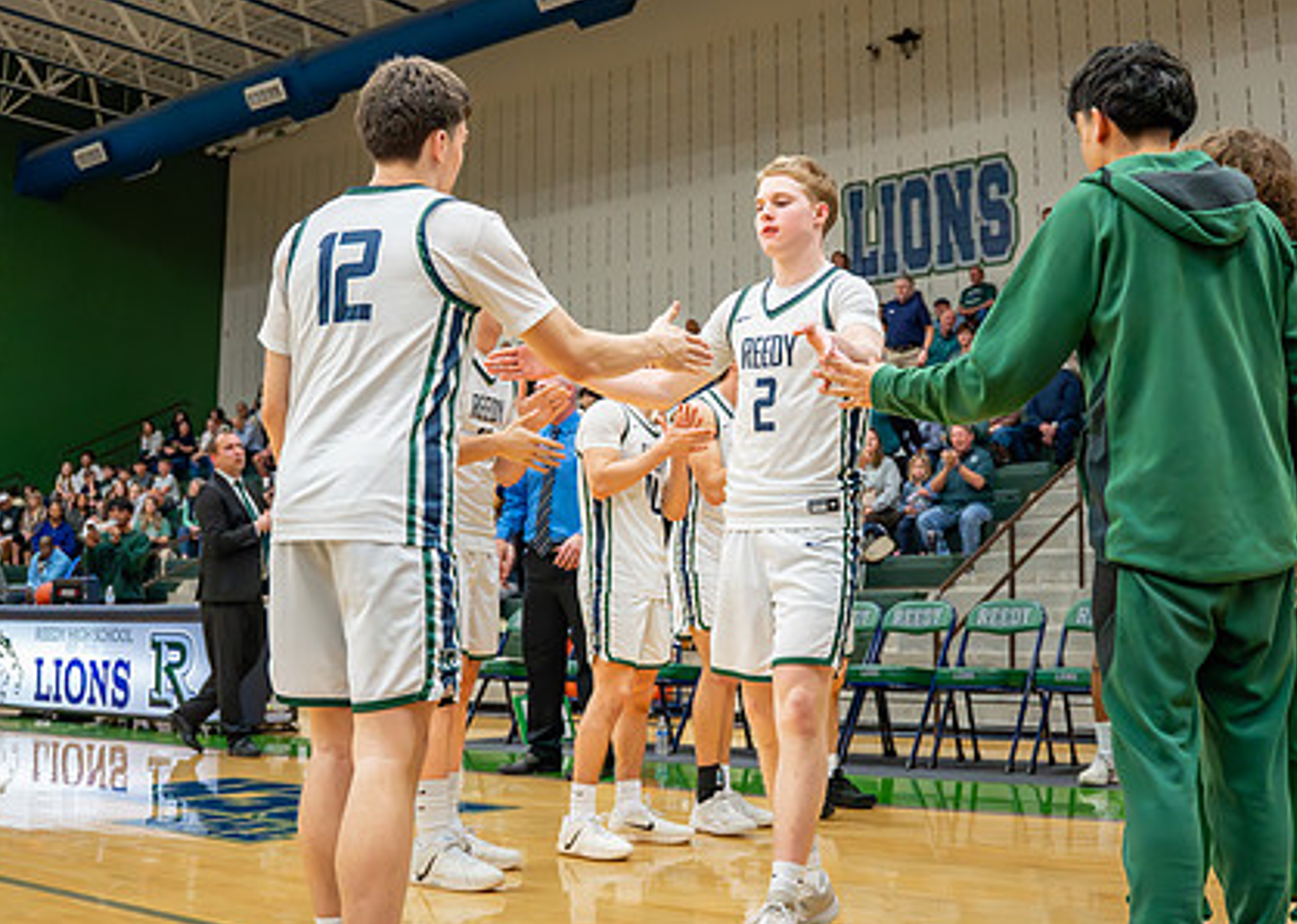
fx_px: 1509
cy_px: 402
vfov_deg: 34.0
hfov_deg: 46.5
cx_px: 706
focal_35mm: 41
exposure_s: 1/1000
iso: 6400
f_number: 2.8
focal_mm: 24
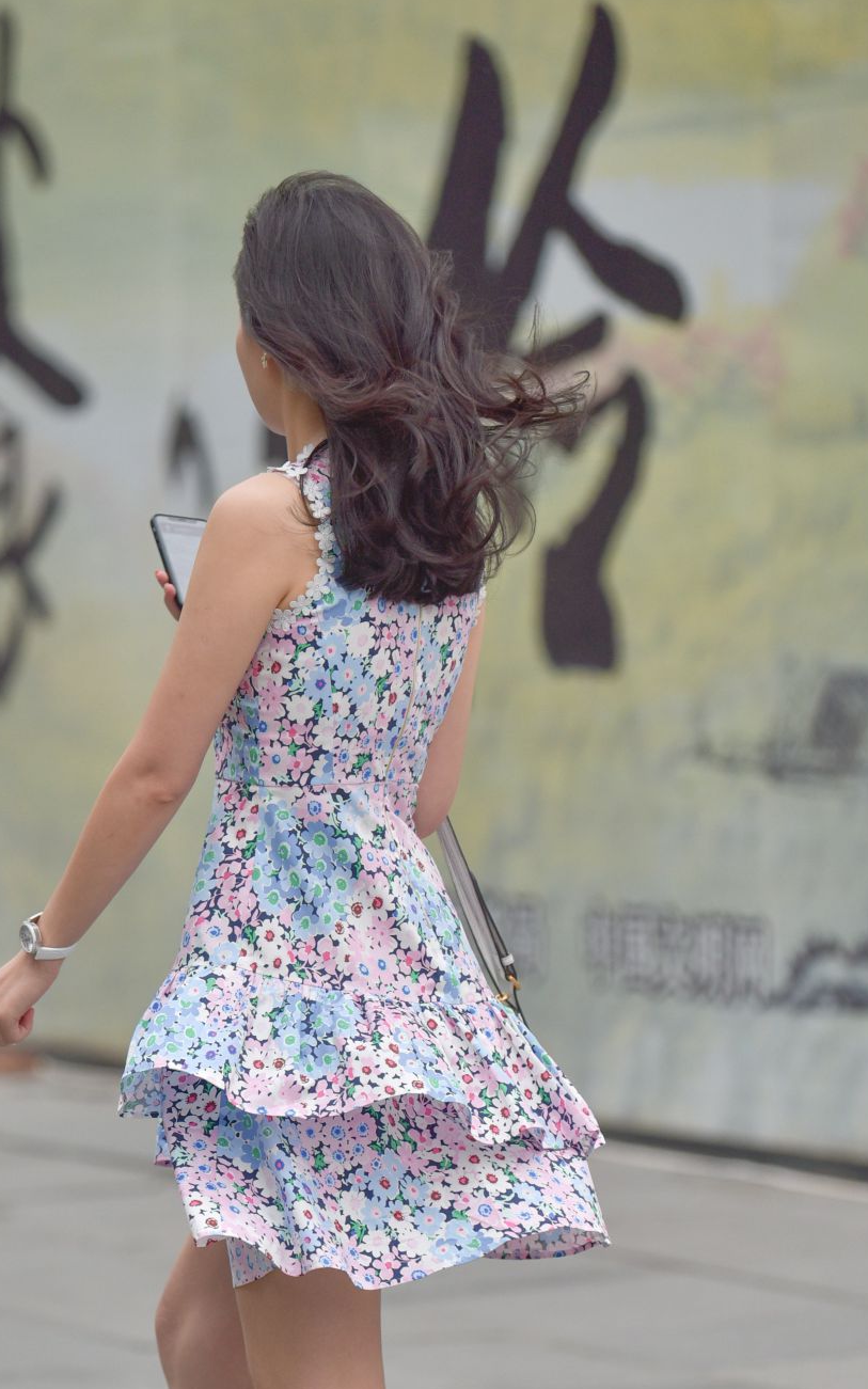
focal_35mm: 210
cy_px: 952
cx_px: 308
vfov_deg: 10.0
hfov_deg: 6.2
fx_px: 7949
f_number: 2.8
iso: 250
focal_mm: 135
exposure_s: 1/800
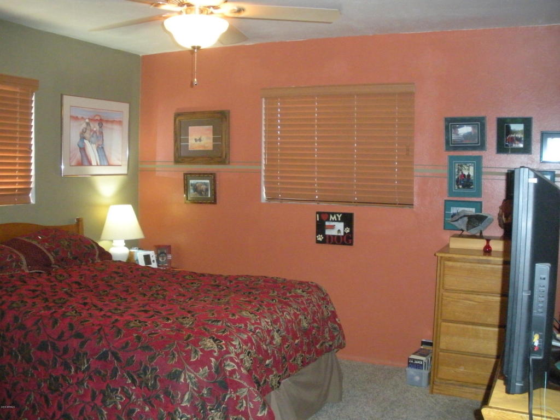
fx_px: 582
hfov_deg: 51.4
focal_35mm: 36
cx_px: 280
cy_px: 210
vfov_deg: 39.7
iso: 800
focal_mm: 6.3
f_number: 3.5
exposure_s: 1/60
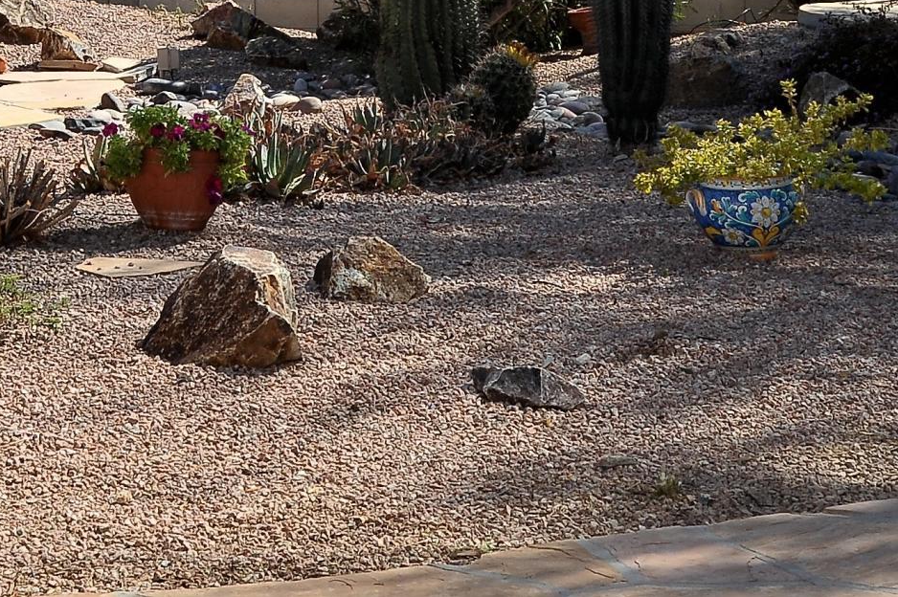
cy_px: -356
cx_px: 145
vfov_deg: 11.6
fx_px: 2792
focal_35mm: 112
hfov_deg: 18.1
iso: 320
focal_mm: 35
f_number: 10
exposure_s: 1/320
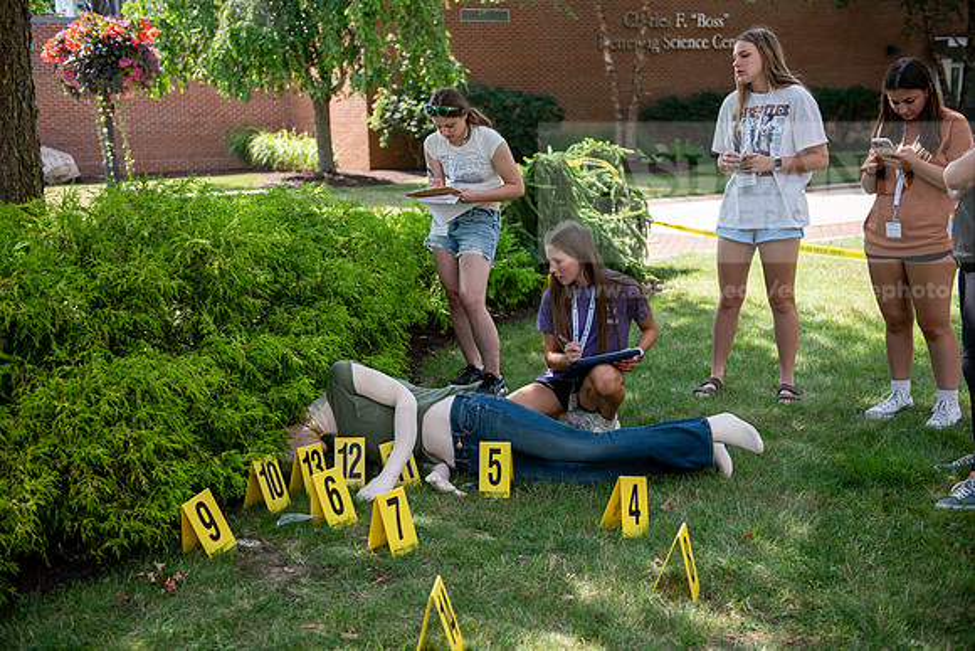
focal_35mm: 48
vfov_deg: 28.1
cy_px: 326
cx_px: 488
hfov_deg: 41.1
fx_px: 1300
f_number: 3.2
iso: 160
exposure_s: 1/500
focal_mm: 48
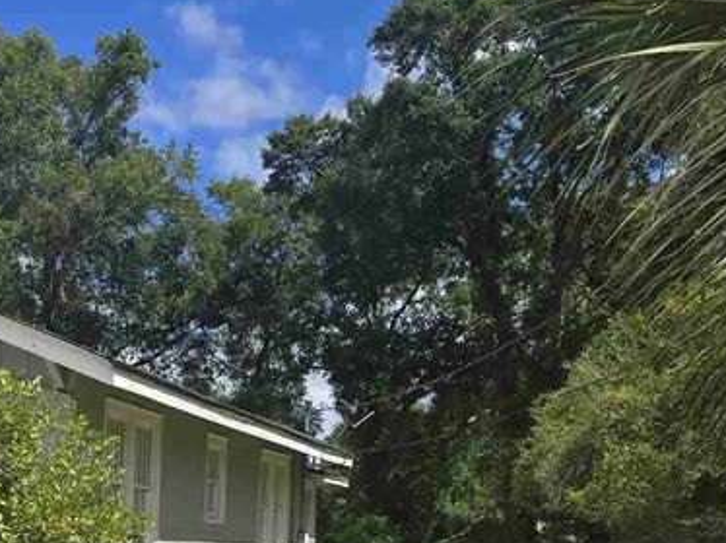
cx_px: -29
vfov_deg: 21.5
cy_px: 657
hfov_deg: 28.5
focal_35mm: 63
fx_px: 1320
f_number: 1.7
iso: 12
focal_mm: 6.3
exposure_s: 1/883
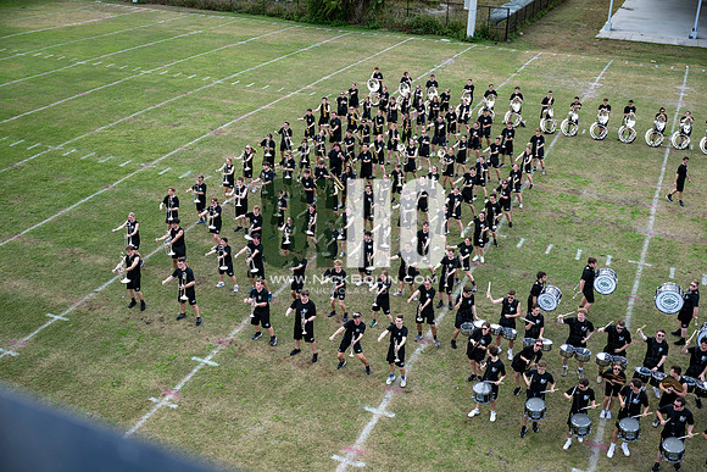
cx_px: 354
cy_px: 236
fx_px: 766
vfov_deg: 34.2
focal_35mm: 39
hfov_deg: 49.5
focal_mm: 39
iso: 125
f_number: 2.8
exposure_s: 1/1250
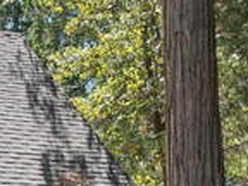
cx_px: -31
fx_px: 1218
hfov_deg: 11.4
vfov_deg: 8.1
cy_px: 428
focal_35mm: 170
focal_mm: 12.3
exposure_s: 1/15
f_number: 2.8
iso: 150
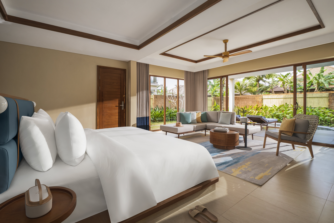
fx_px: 111
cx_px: 167
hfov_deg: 112.6
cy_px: 112
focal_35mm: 12
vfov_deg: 90.0
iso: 800
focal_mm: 12
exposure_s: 1/160
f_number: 7.1
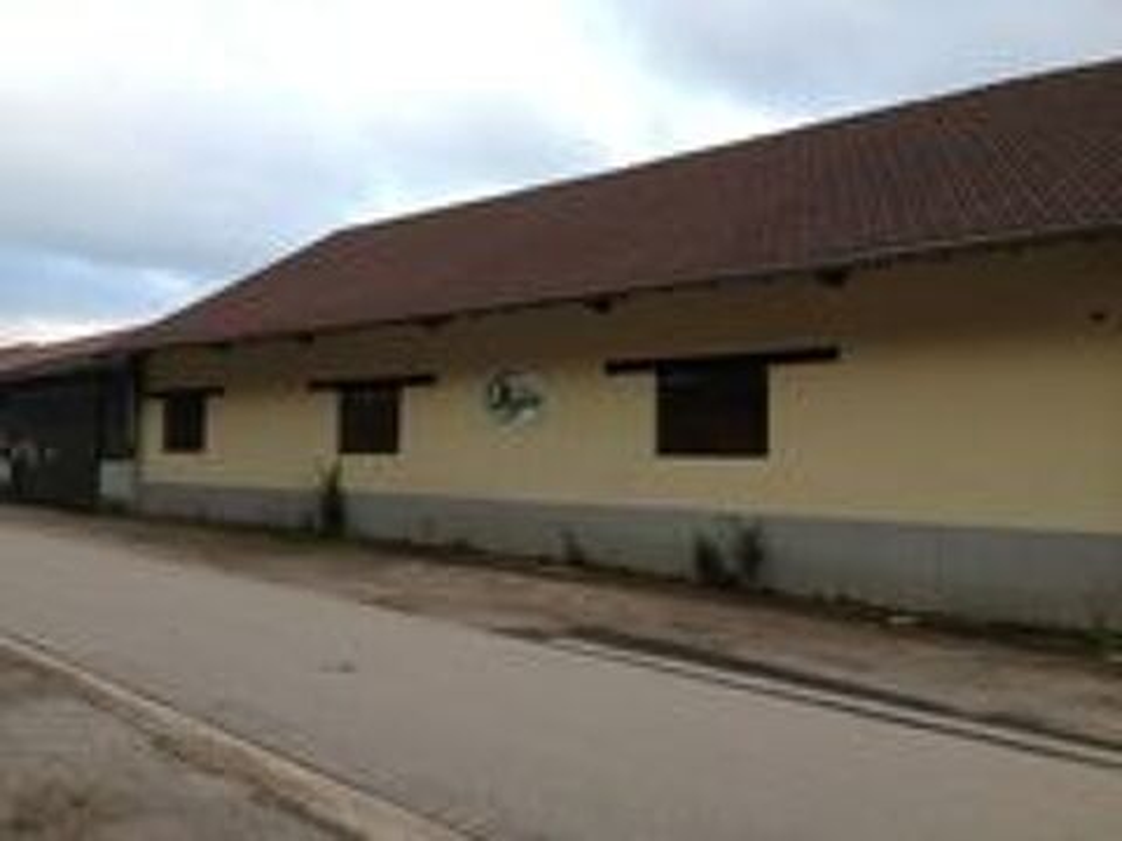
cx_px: 561
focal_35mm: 35
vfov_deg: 40.7
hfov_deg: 52.6
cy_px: 420
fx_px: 1134
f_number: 2.4
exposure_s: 1/194
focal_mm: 4.28
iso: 64
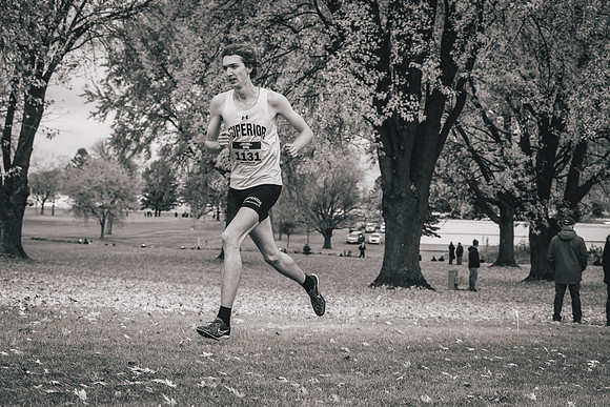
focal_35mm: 77
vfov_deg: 17.7
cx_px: 305
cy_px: 204
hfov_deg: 26.3
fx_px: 1307
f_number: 6.3
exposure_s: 1/800
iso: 400
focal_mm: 68
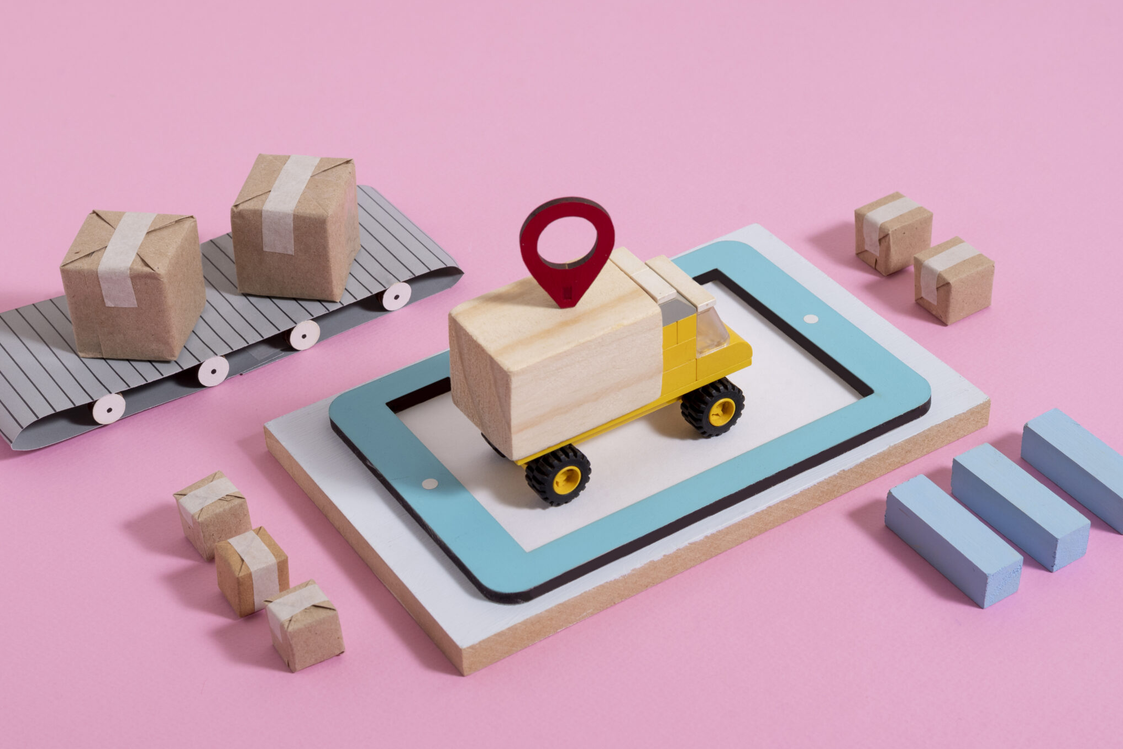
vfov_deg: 21.6
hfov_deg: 31.9
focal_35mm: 63
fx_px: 1966
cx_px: 583
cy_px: 422
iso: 200
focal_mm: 50
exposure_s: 1/125
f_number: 13
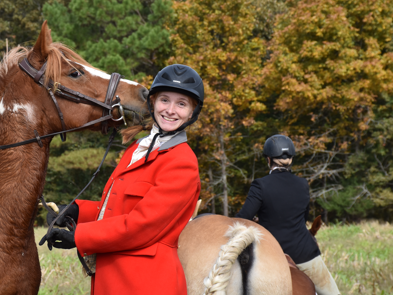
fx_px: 2097
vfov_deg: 8.0
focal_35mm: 185
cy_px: 120
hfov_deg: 10.7
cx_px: 103
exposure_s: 1/400
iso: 200
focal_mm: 85
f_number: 10
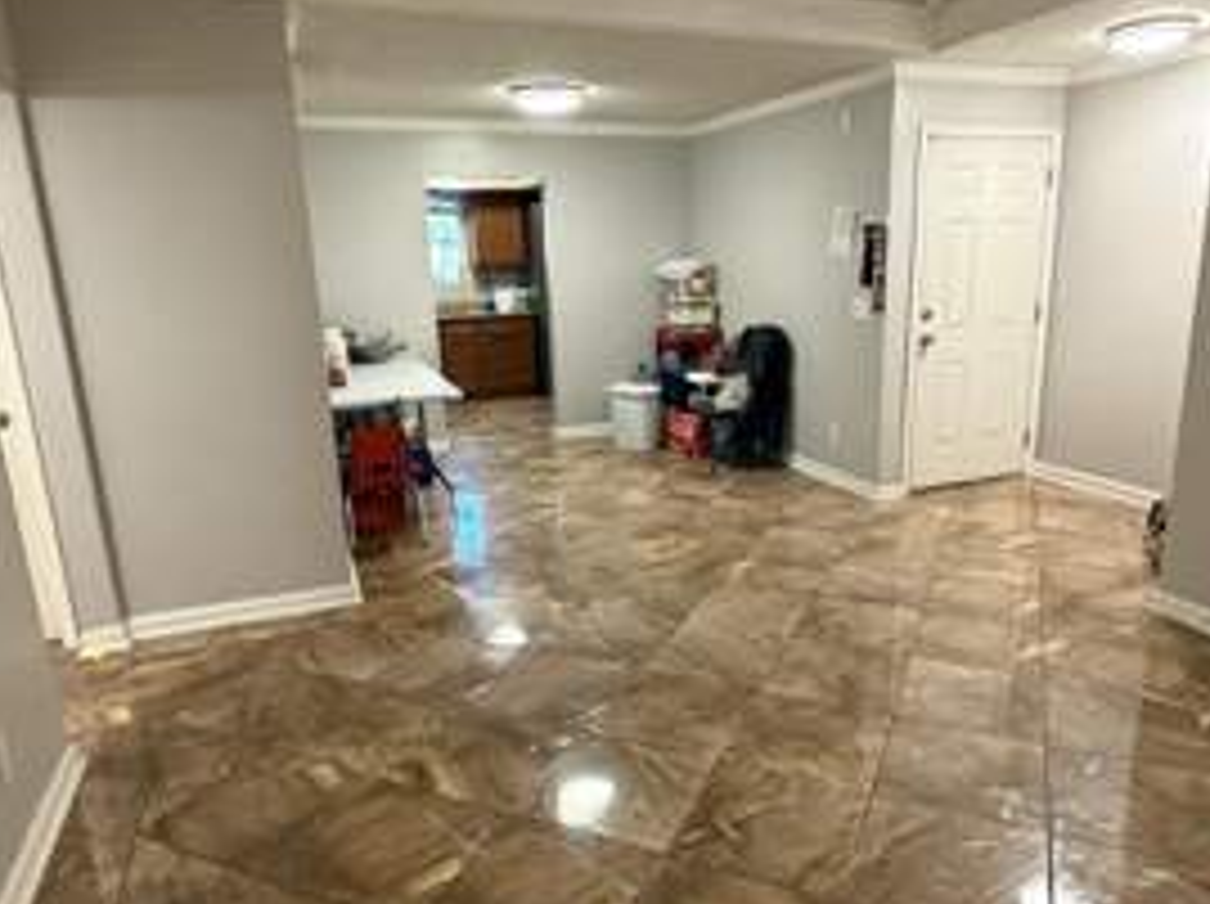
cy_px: 474
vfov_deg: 54.7
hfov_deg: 69.4
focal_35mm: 25
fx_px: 873
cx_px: 639
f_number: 2.2
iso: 640
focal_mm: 2.22
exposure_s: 1/60
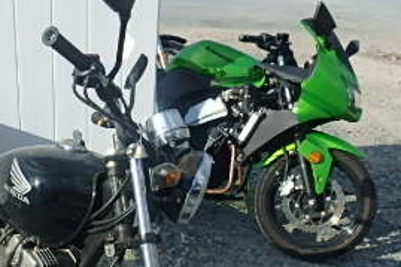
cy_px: 268
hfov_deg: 37.9
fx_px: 579
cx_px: 143
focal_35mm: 52
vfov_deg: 24.7
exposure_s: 1/400
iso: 125
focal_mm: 3.7
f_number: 6
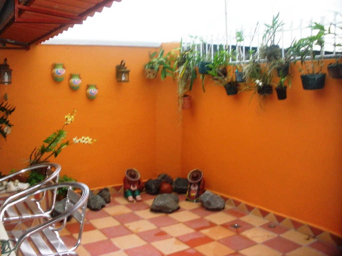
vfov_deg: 39.7
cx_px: 171
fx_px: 356
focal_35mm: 36
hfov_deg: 51.4
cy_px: 128
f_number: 3.5
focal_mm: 6.3
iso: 320
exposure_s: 1/30
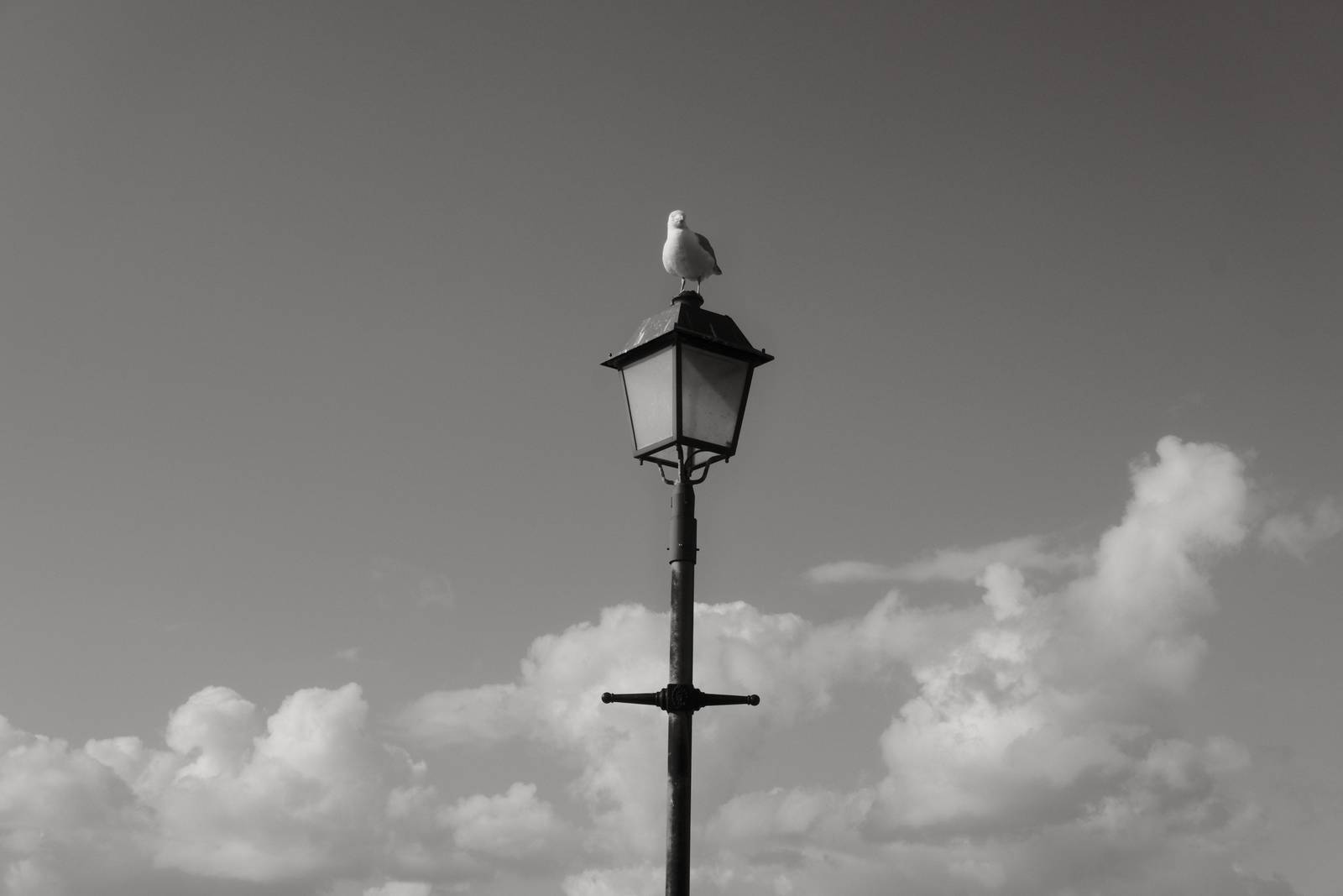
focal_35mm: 49
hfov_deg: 40.3
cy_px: 448
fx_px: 1828
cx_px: 672
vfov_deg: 27.5
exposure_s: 1/750
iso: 640
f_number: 11
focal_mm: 32.5
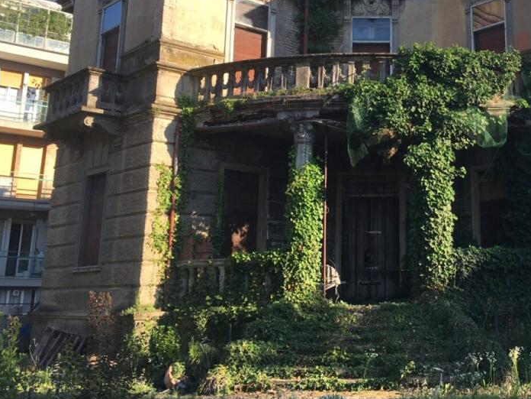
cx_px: 407
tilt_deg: +14.9
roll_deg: -0.1
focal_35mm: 50
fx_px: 767
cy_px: 85
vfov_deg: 28.5
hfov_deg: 37.1
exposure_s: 1/513
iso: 25
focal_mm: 4.15
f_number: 2.2
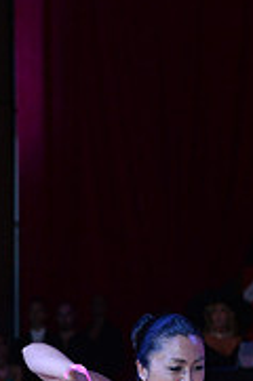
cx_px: 37
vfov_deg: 6.4
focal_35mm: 321
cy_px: 535
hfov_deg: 4.3
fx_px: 3397
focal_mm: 100
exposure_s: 1/250
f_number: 5
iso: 2000
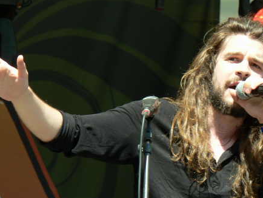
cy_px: 125
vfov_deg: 4.3
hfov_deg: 5.8
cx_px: 171
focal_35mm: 344
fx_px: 2615
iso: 64
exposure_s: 1/160
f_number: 4
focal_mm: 42.6
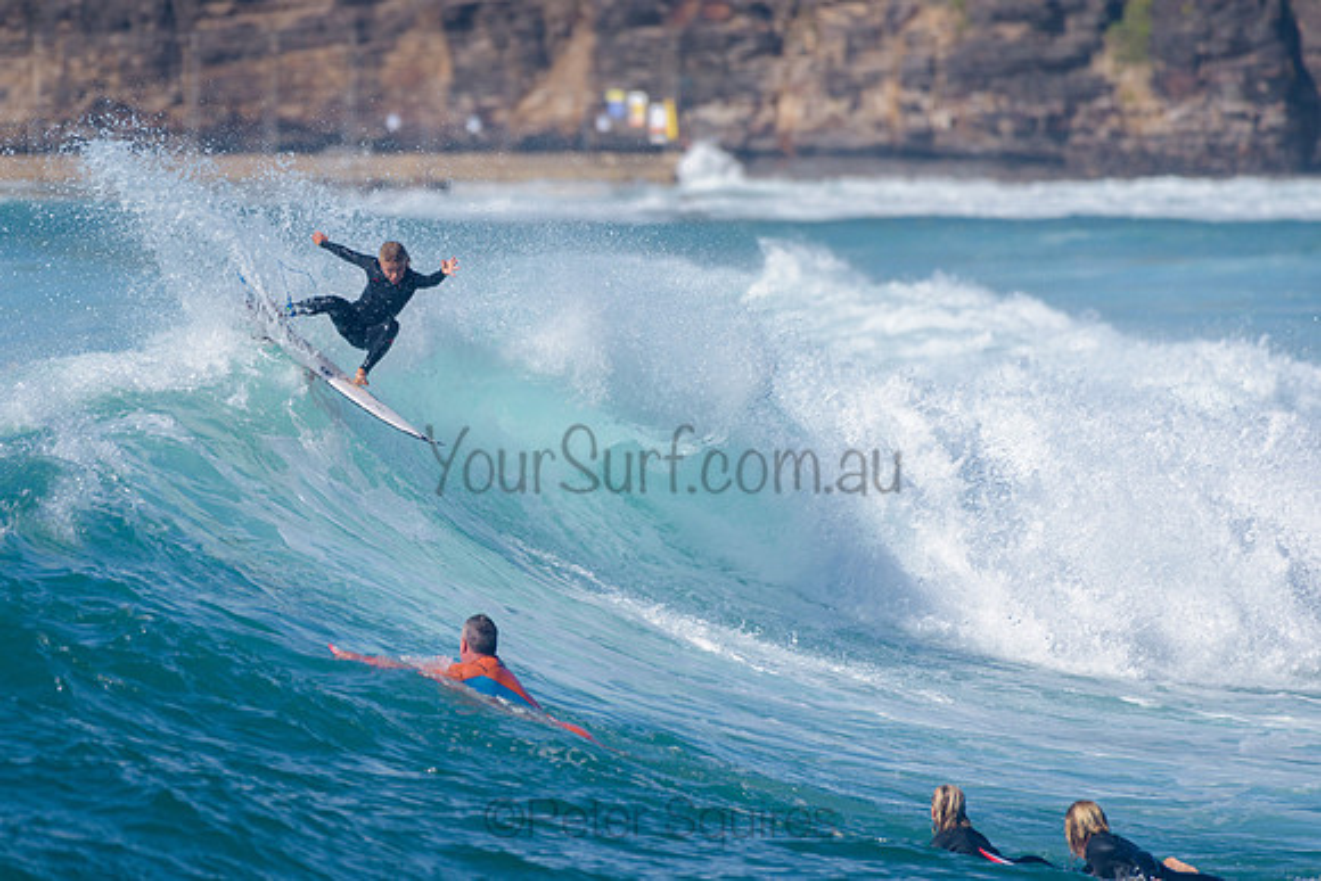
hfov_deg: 3.4
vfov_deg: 2.2
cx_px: 512
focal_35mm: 613
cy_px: 341
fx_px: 22490
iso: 140
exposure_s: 1/2000
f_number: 5.6
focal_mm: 500
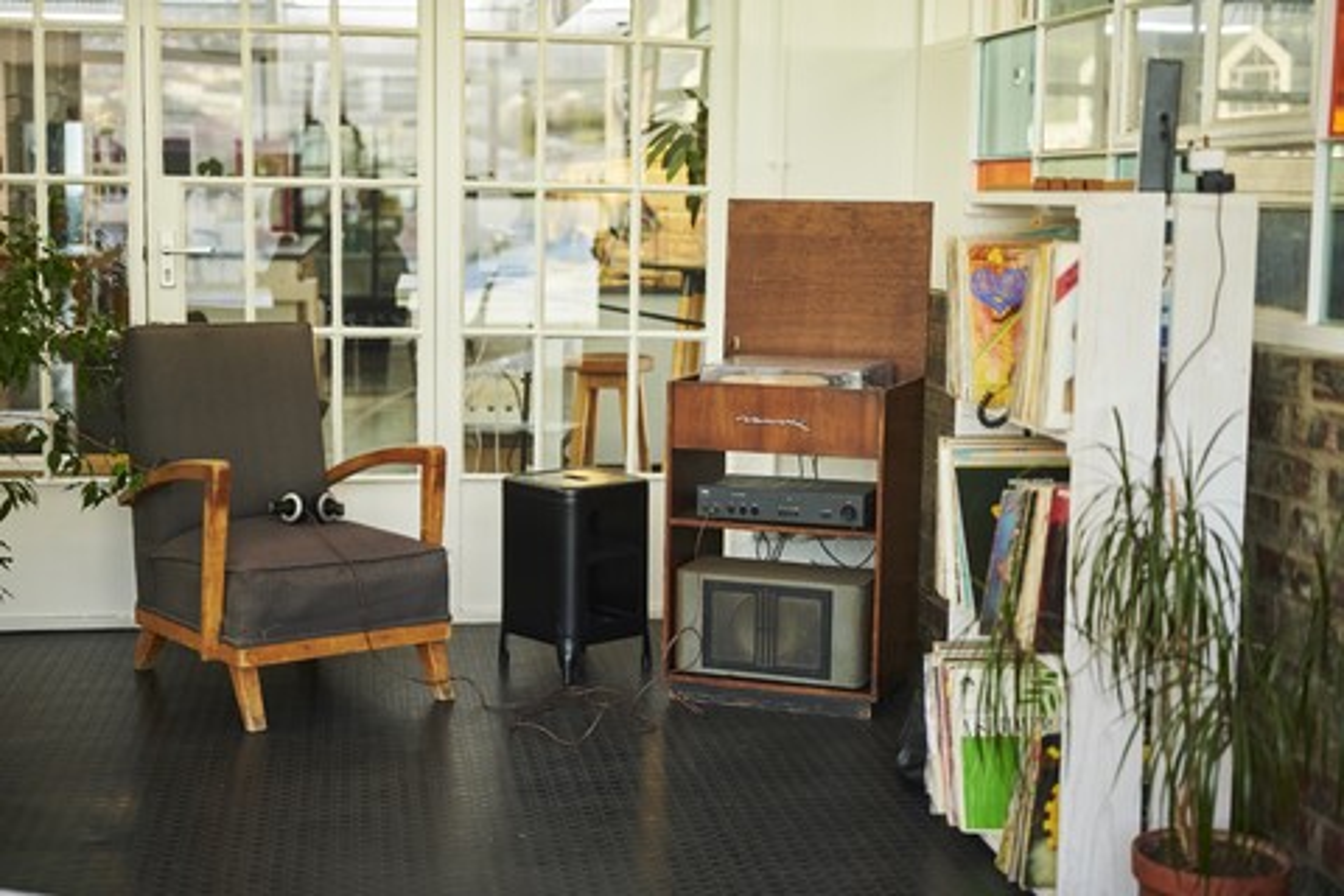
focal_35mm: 50
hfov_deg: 39.6
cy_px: 448
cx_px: 672
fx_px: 1867
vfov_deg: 27.0
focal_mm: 50
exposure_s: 1/640
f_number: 1.8
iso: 1000
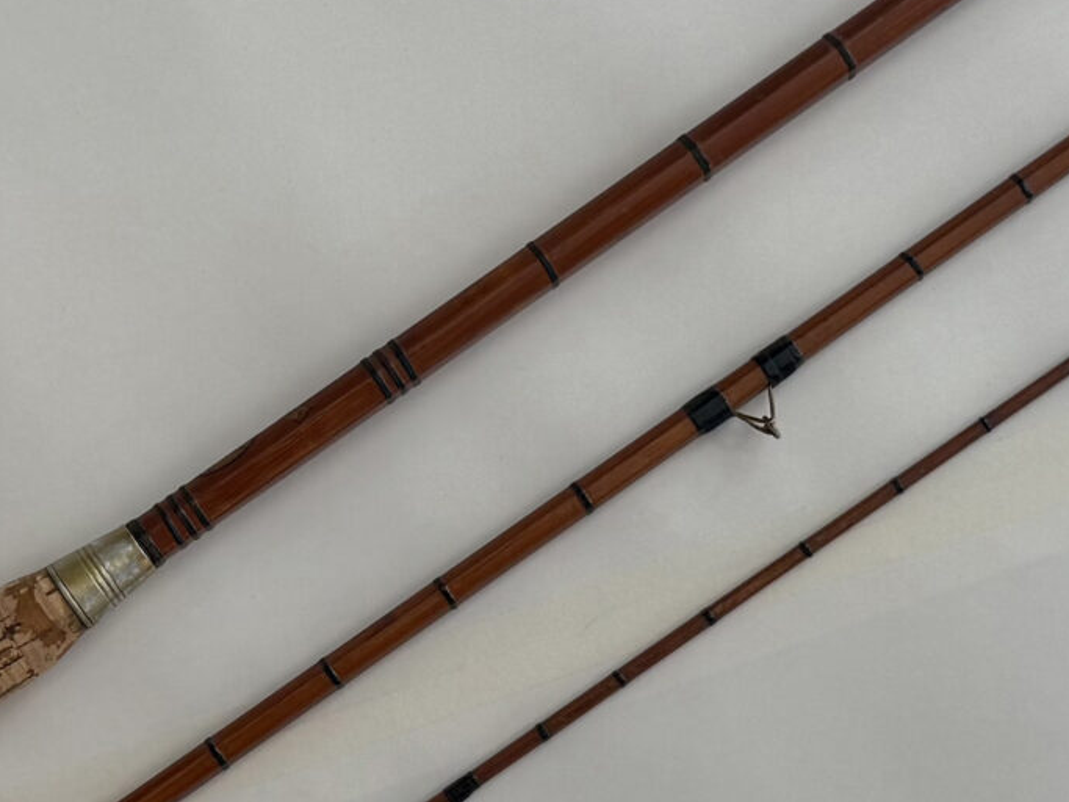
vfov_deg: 16.3
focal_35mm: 90
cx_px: 347
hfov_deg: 21.7
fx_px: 2779
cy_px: 666
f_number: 1.78
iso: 100
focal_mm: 6.76
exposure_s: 1/796
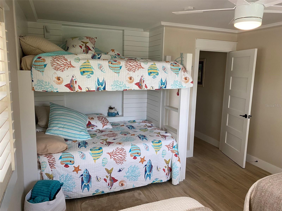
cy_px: 106
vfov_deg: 53.1
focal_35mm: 26
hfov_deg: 67.3
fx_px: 212
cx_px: 141
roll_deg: -0.9
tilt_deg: -8.7
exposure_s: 1/60
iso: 100
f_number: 1.8
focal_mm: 4.25
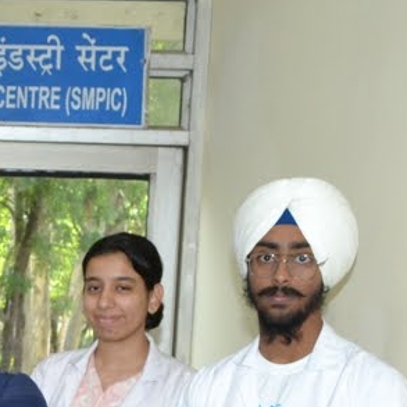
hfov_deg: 16.3
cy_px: 438
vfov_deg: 17.2
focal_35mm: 98
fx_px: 1304
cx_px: -197
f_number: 6.3
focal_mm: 22
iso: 1600
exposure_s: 1/200
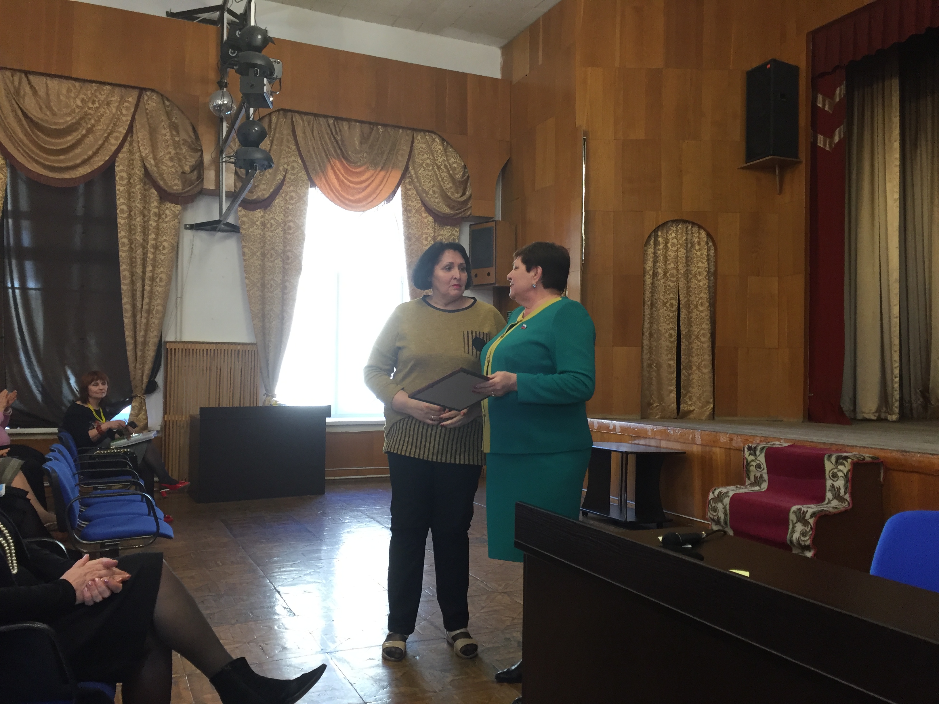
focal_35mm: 29
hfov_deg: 61.7
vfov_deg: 48.2
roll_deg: -1.5
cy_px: 352
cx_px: 470
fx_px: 787
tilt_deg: +2.8
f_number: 2.2
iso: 64
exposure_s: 1/33
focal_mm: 4.15
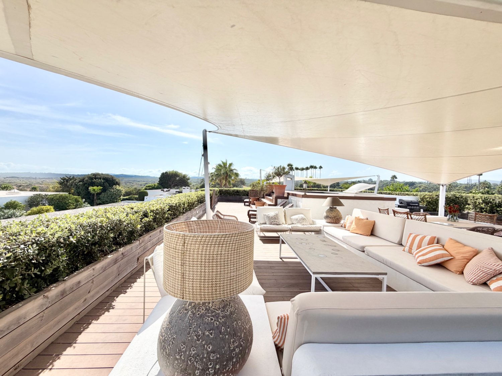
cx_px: 251
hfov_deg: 102.1
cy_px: 188
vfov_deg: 85.7
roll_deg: -1.7
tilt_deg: -0.4
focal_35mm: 14
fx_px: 203
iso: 20
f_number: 2.2
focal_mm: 2.22
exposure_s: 1/1259
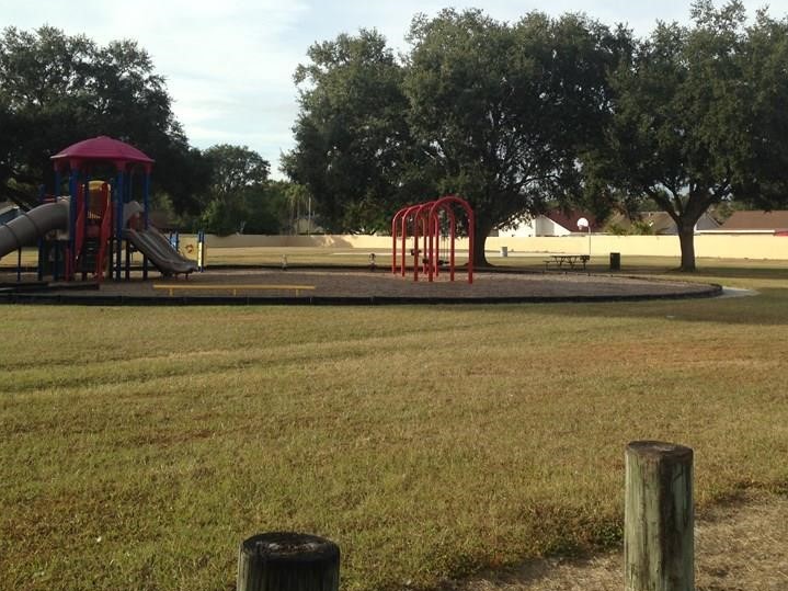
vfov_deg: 30.7
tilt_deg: +0.4
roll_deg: +1.5
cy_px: 202
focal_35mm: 47
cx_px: 507
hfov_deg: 40.1
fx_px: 1070
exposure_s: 1/935
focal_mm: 4.12
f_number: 2.4
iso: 50
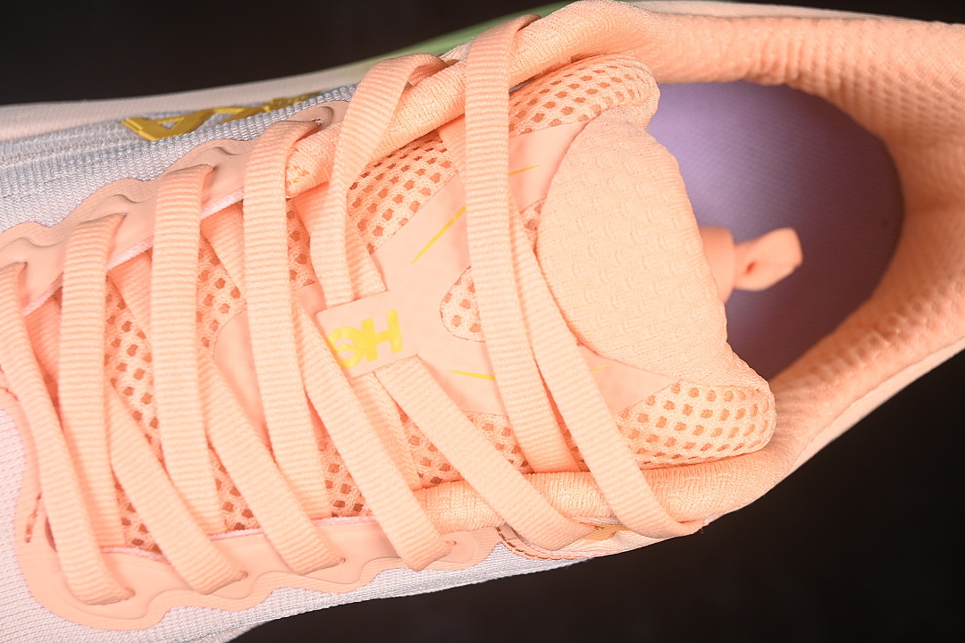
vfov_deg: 18.2
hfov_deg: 27.0
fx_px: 2010
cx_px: 482
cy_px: 322
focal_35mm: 75
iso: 160
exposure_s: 1/80
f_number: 7.1
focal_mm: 50
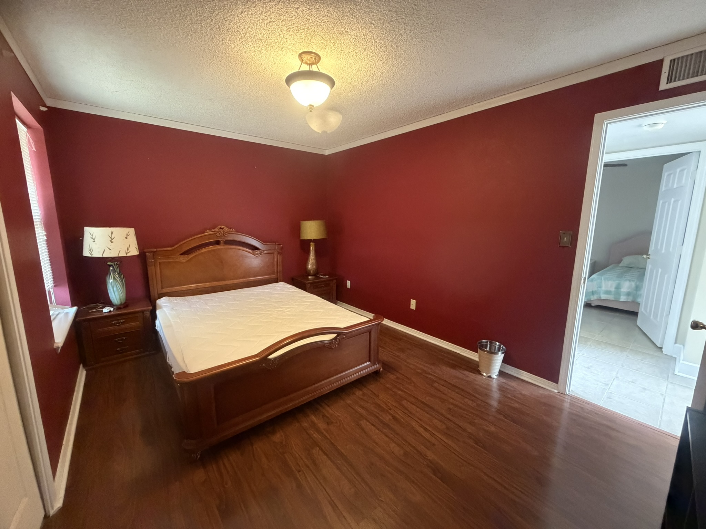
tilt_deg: -9.6
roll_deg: -0.1
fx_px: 286
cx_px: 353
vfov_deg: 85.7
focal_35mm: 14
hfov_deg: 102.1
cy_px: 264
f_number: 2.2
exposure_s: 1/60
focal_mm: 2.22
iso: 1000
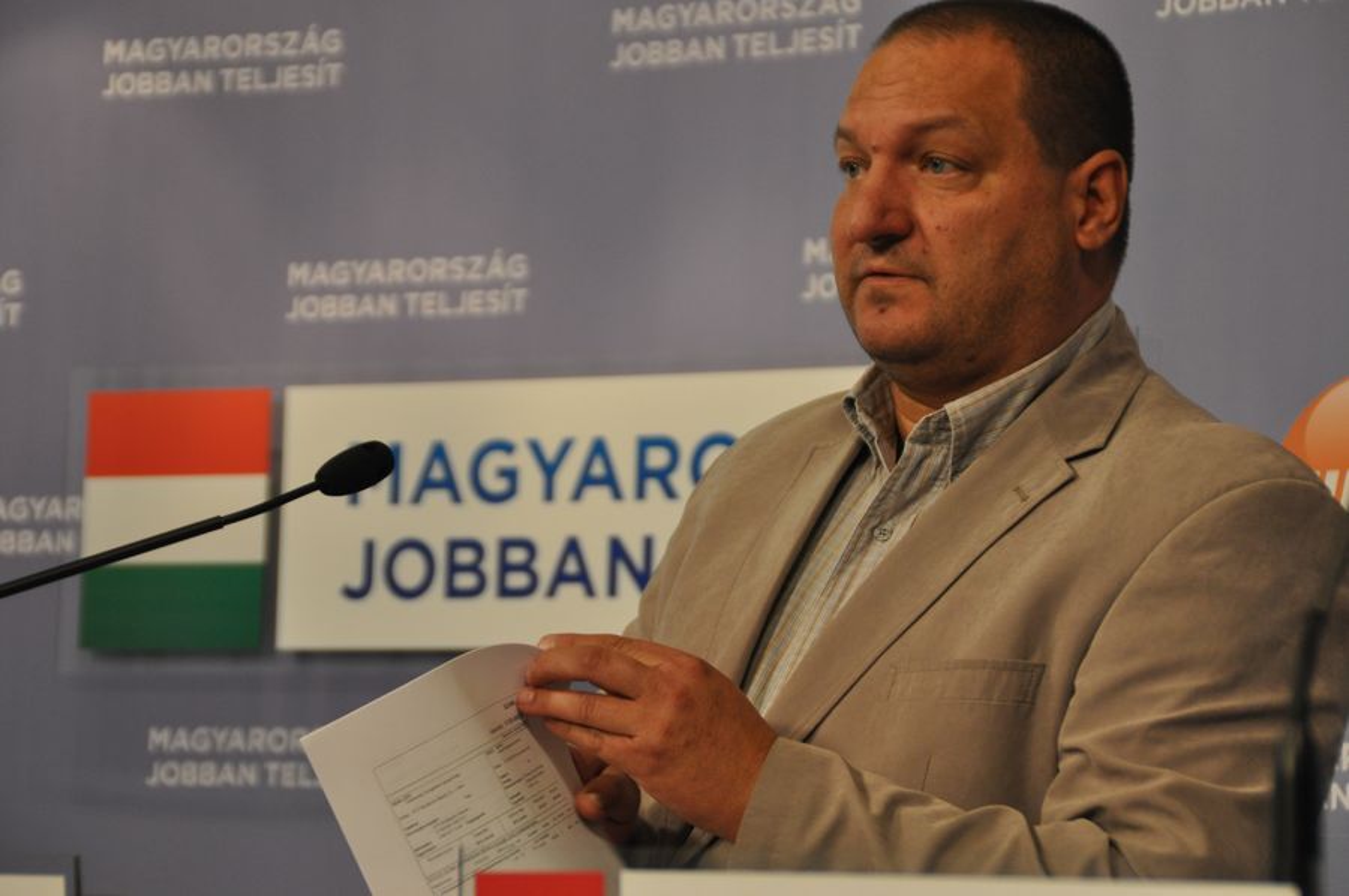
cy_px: 448
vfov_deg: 9.6
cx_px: 674
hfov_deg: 14.4
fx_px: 5334
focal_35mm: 142
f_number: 5.6
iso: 900
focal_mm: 95
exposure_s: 1/125
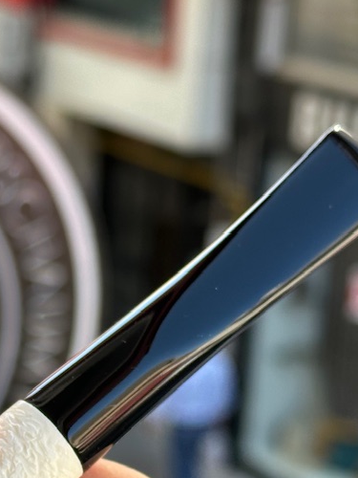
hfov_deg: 11.9
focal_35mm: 123
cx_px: 9
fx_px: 1696
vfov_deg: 15.8
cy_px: 424
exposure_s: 1/467
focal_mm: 6.86
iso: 64
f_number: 1.78
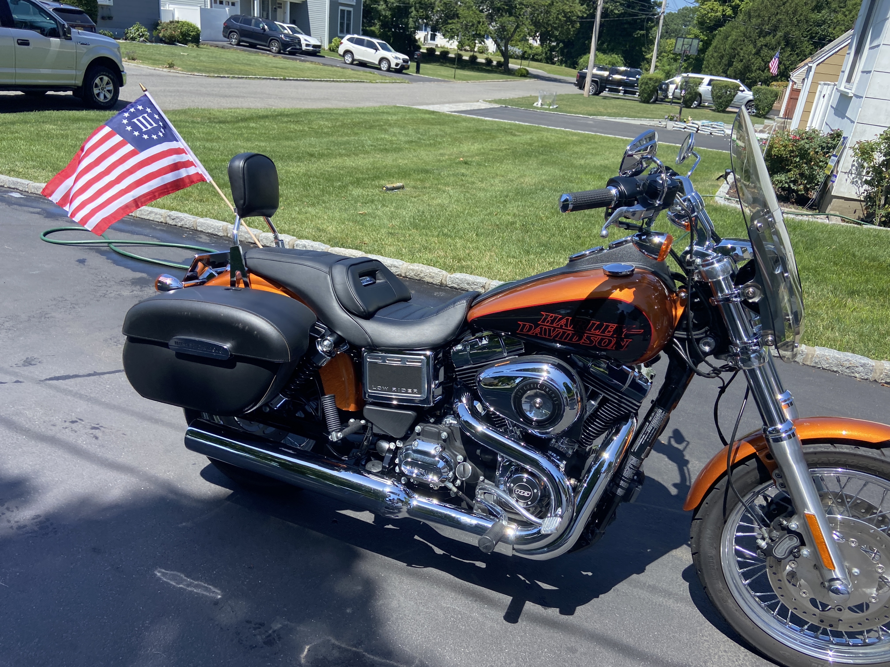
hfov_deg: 67.3
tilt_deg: -24.7
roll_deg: -2.6
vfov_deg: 53.1
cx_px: 445
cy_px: 334
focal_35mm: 26
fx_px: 668
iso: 32
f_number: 1.8
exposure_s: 1/1287
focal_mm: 4.25
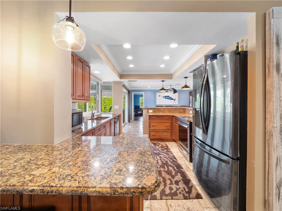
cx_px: 141
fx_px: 114
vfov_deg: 85.7
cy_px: 106
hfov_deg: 102.1
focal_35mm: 14
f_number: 7.1
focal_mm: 7
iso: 200
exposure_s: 1/3
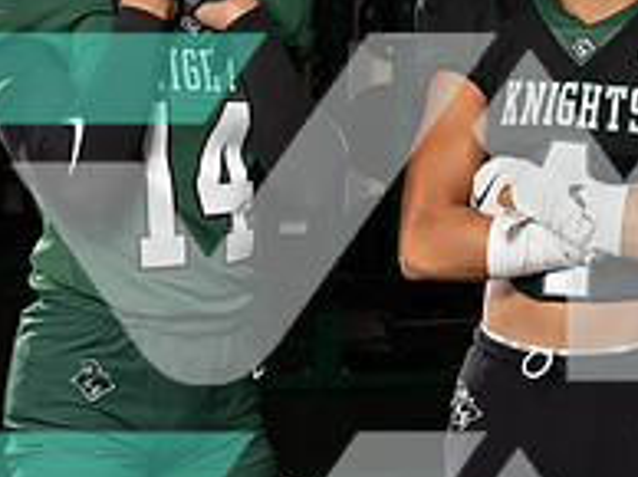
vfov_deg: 12.2
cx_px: 760
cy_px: 209
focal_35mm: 121
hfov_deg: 15.7
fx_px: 2227
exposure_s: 1/250
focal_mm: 42
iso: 400
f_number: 8
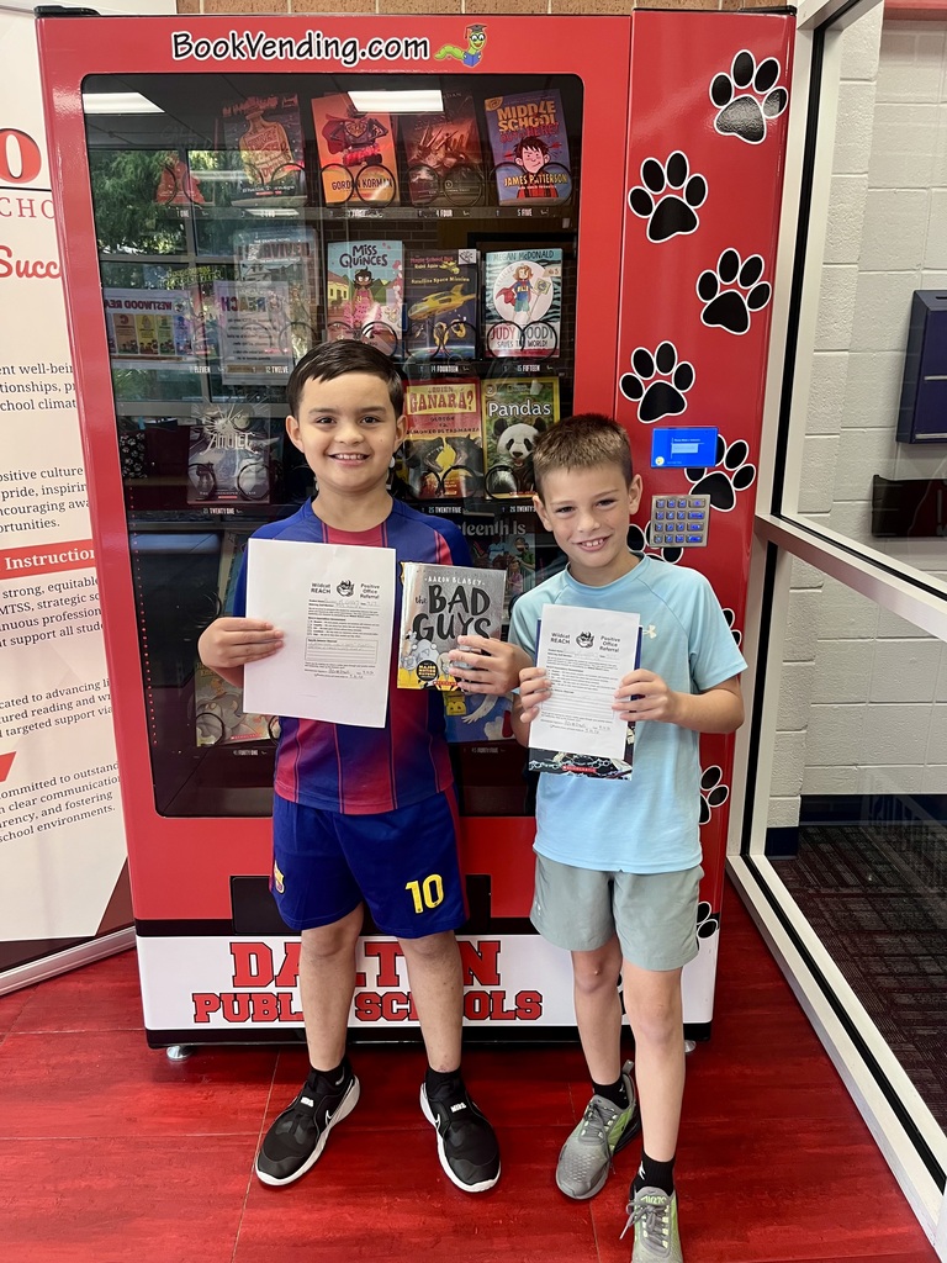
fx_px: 948
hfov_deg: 53.1
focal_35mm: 26
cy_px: 632
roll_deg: +0.6
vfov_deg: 67.3
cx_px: 474
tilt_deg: -16.1
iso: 125
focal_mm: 5.1
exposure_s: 1/67
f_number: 1.6
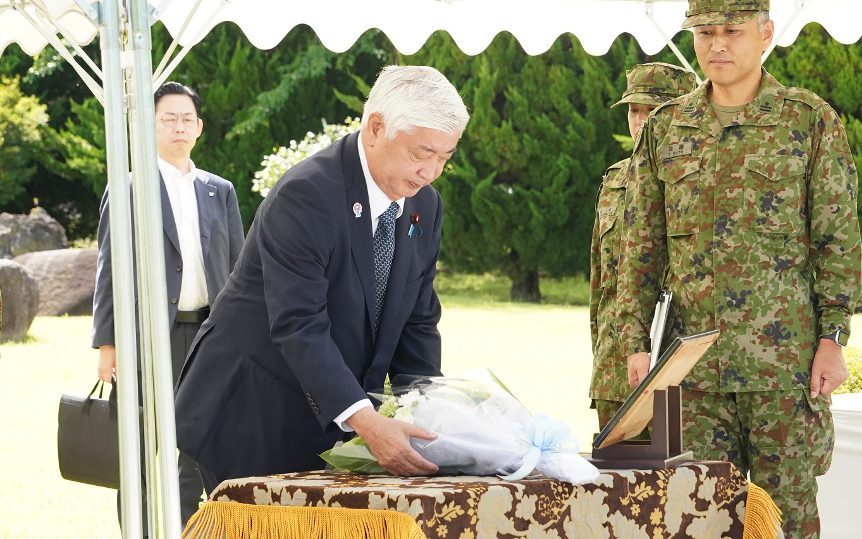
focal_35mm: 138
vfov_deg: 9.5
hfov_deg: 15.1
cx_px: 410
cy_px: 270
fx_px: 3242
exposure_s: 1/640
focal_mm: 82
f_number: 7.1
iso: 1600
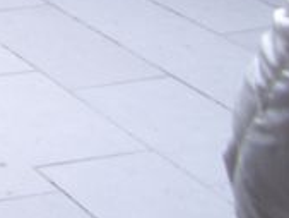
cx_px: -306
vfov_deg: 8.4
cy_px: -251
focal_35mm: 166
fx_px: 1387
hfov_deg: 10.8
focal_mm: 5.8
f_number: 2.6
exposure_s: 1/40
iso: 100
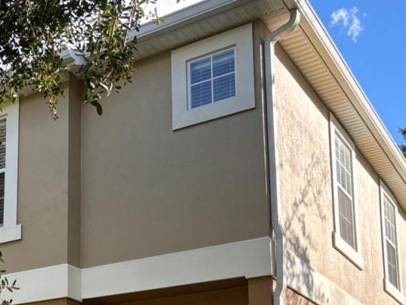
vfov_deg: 22.5
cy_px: 325
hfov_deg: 29.9
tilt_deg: +11.2
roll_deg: -1.6
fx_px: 727
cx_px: 45
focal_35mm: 62
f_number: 1.6
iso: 50
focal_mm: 5.96
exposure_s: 1/550
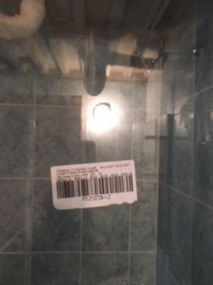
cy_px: 142
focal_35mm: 29
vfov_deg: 61.7
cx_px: 106
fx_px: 238
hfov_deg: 48.2
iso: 200
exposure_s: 1/20
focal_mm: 4.15
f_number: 2.2
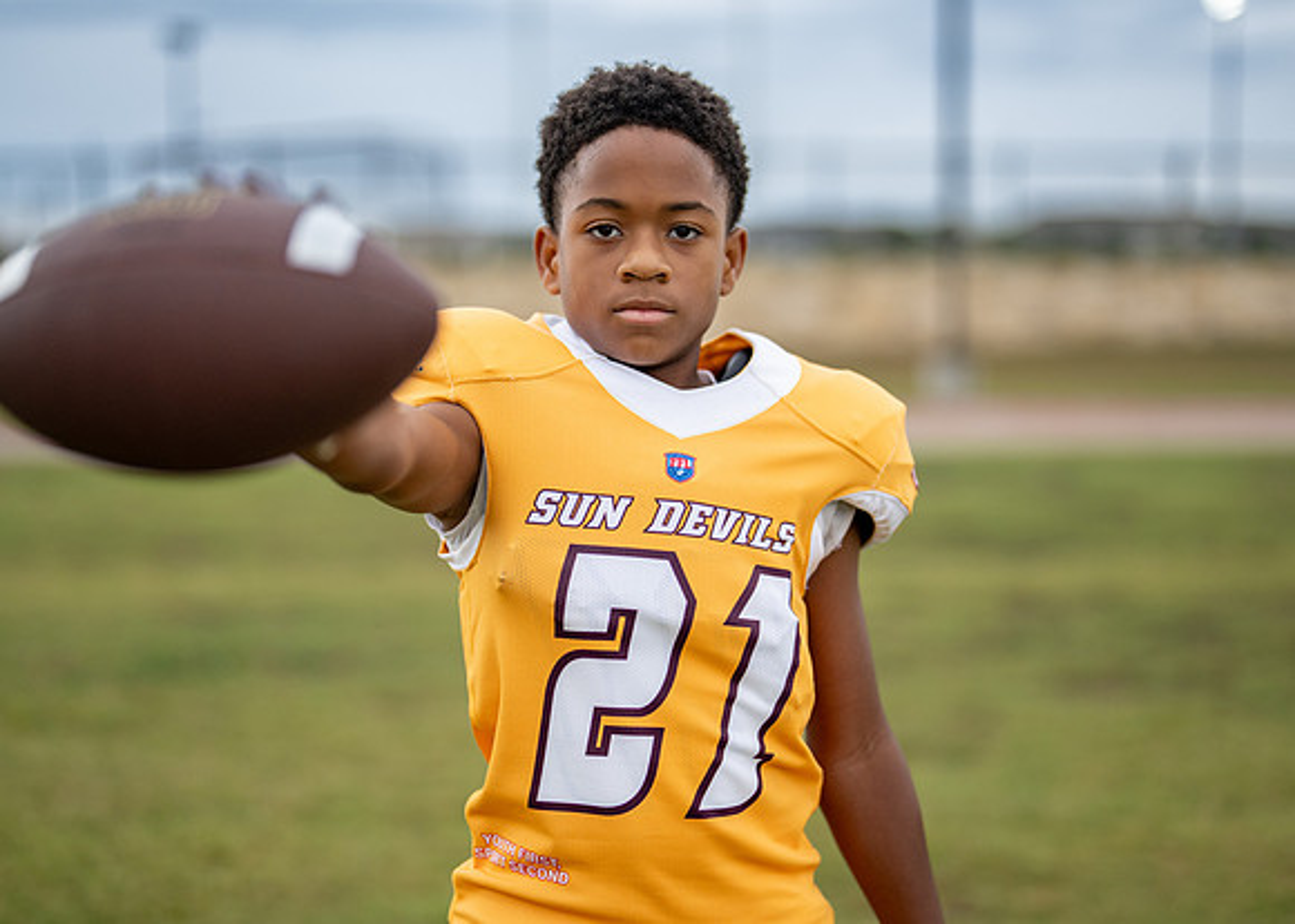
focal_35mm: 60
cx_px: 666
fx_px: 2210
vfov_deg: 23.6
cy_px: 468
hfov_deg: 32.7
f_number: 1.2
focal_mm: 50
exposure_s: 1/1600
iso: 320
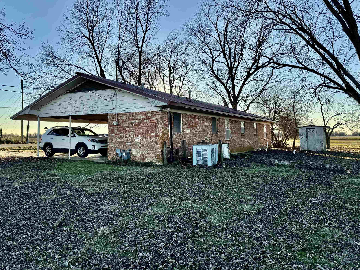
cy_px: 127
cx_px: 166
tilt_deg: +0.8
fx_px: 291
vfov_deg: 49.7
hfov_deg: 63.4
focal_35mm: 28
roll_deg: -0.1
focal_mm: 6.76
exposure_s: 1/2959
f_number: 1.78
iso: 80
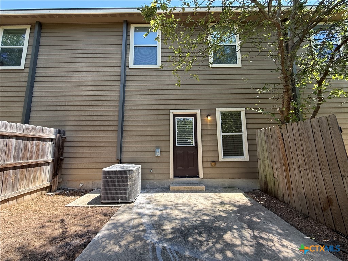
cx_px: 174
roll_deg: +0.6
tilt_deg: +9.1
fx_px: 141
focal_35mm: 14
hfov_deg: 102.1
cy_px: 130
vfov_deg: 85.7
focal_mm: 2.22
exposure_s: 1/296
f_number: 2.2
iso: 64
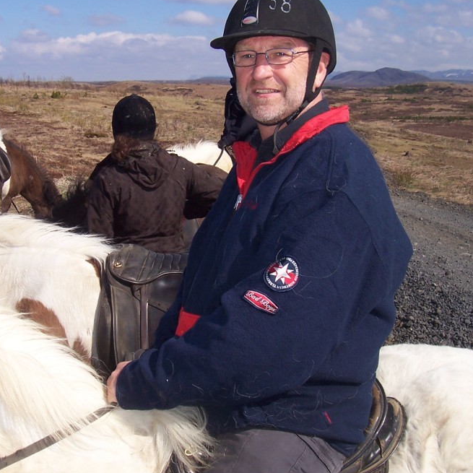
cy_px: 220
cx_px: 157
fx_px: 727
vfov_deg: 36.0
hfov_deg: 35.7
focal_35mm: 47
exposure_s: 1/750
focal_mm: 5.6
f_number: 5.6
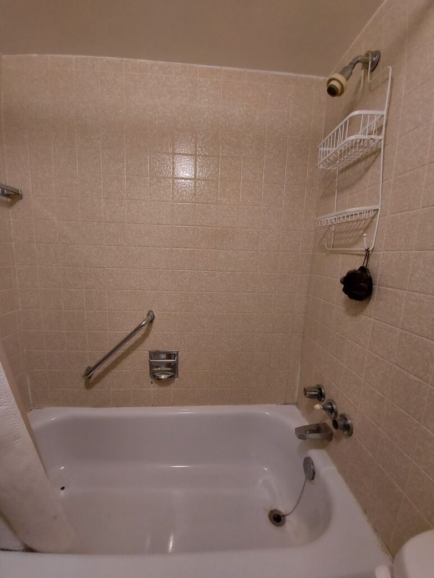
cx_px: 217
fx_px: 217
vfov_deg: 106.2
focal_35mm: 13
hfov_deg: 89.9
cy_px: 289
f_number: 2.2
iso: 320
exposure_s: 1/50
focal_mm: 1.74
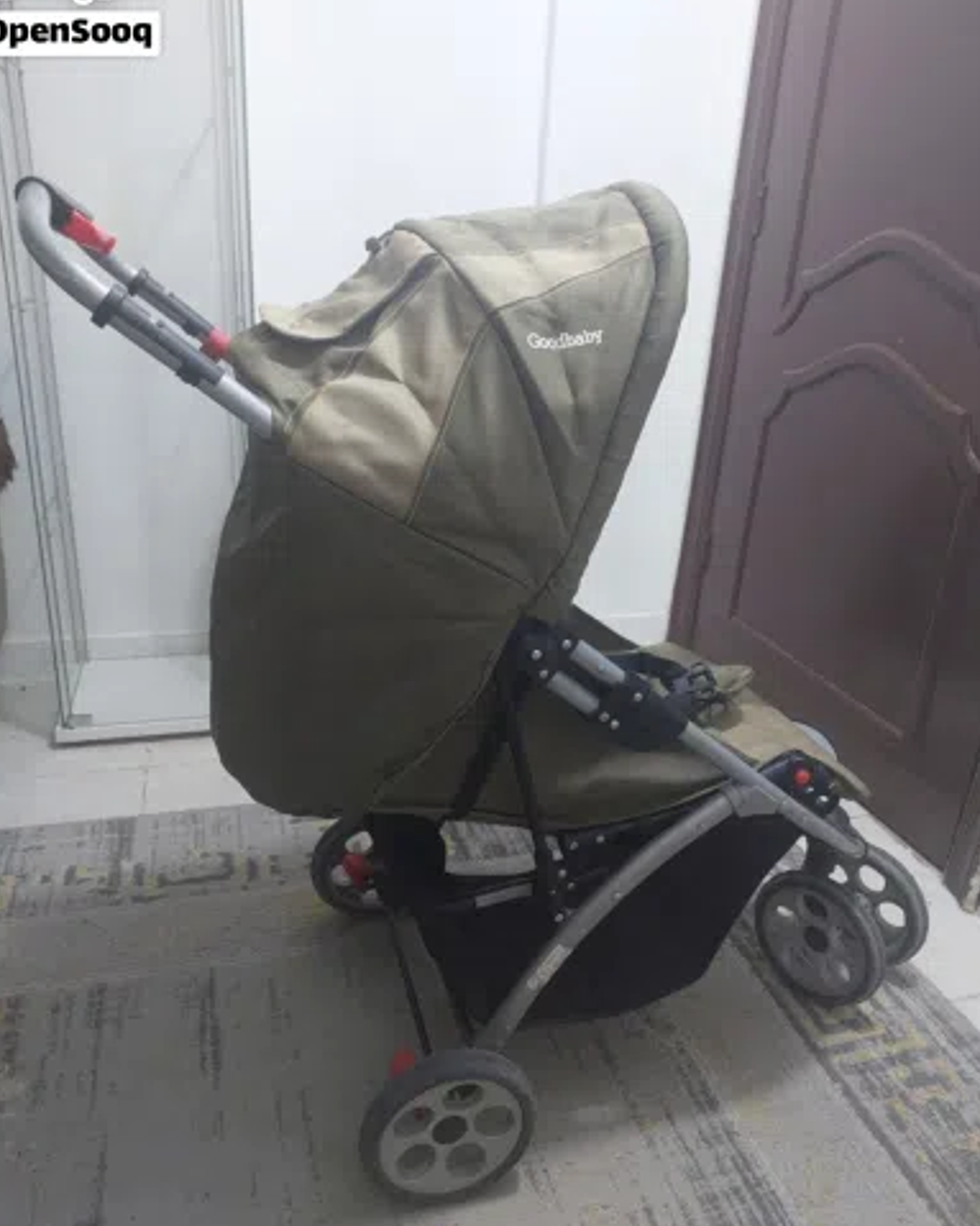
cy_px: 636
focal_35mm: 25
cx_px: 476
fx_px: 907
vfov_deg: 68.1
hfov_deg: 56.8
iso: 200
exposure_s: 1/50
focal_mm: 5.06
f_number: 1.8
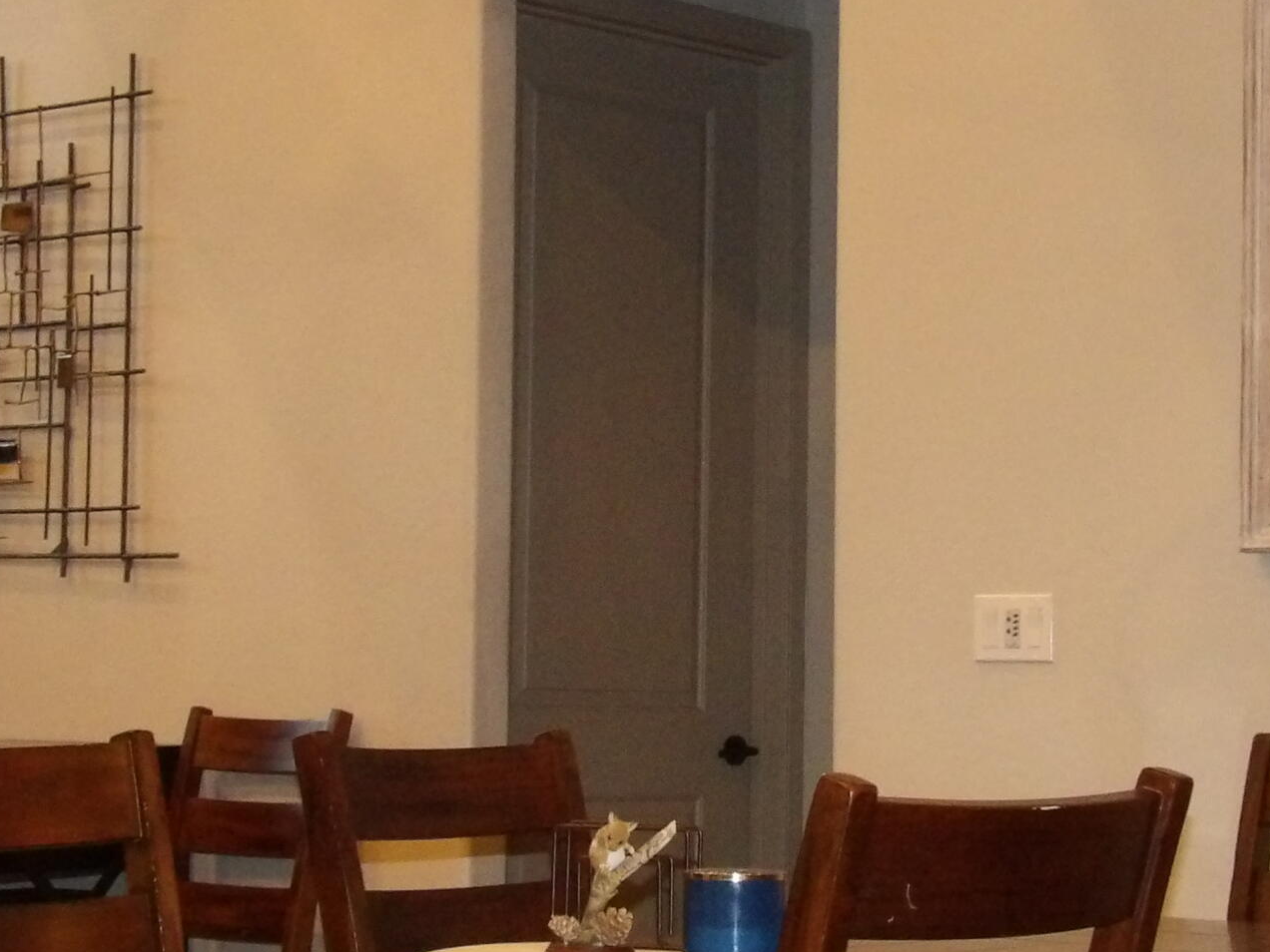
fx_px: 3375
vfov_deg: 16.0
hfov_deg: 21.3
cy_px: 617
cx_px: 753
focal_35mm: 92
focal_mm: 7
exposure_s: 1/33
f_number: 3.7
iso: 800
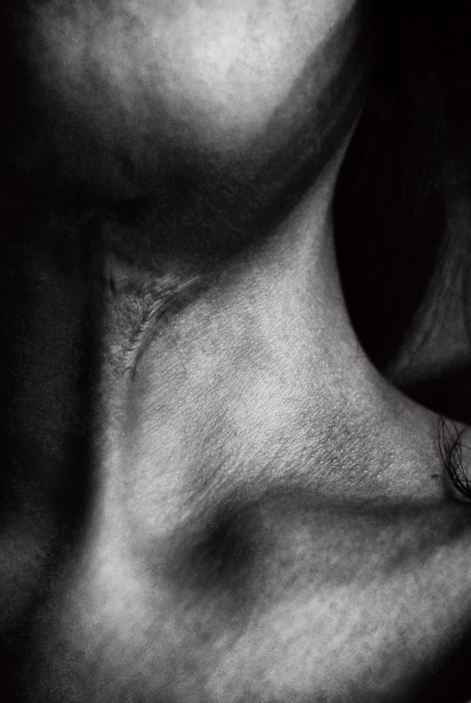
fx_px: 1174
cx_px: 236
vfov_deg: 33.4
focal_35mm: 60
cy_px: 352
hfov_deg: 22.7
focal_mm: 40
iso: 400
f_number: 5
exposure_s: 1/10
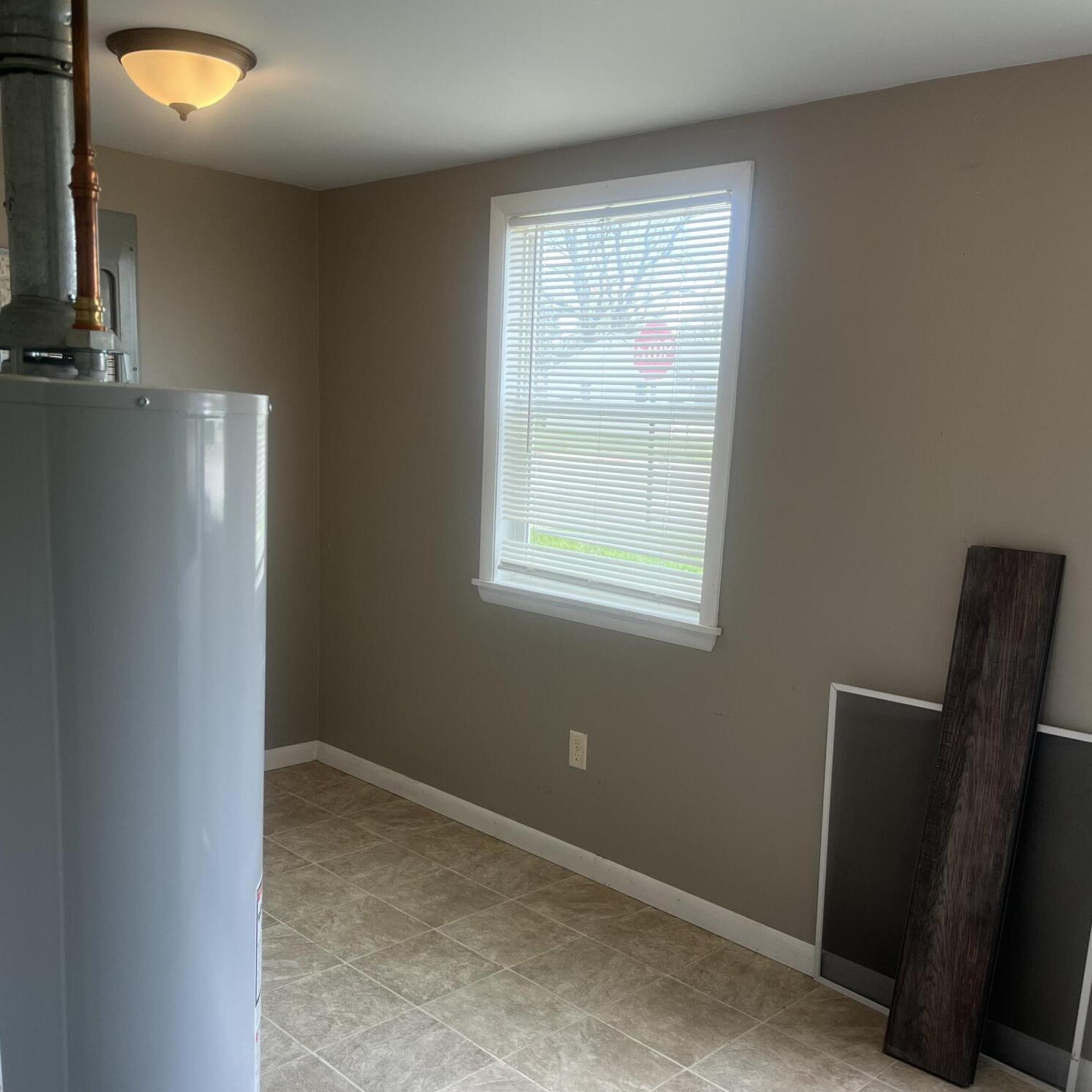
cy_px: 647
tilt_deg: -8.7
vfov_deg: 52.2
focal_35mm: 31
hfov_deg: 52.5
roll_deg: -2.7
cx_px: 551
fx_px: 1106
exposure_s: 1/150
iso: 64
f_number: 1.6
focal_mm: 5.1
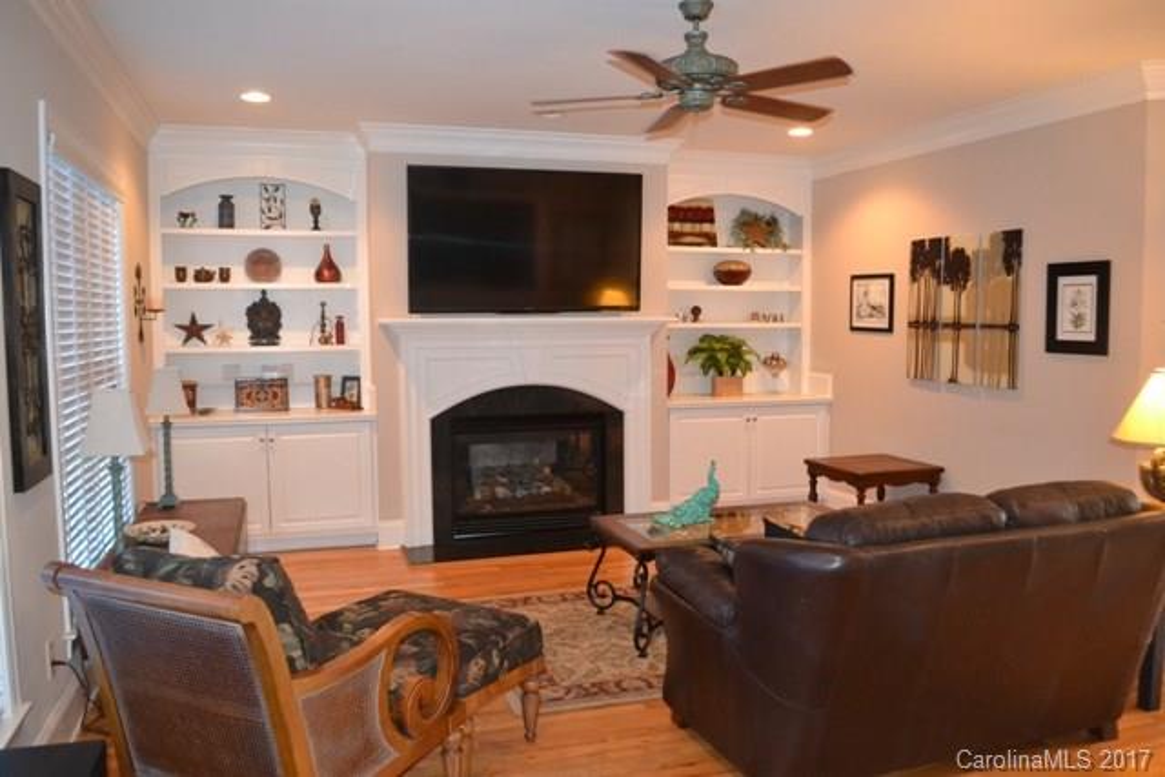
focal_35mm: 27
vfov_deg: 48.0
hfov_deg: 67.4
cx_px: 582
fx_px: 874
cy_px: 388
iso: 3200
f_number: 3.5
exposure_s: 1/60
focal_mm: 18
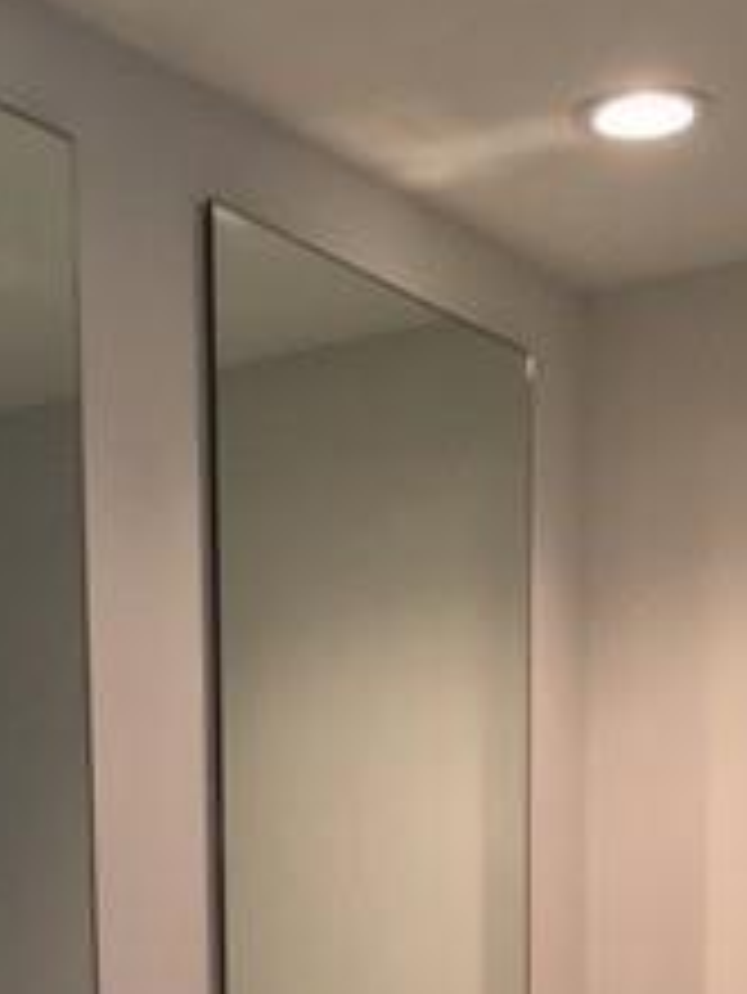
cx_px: 261
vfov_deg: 20.5
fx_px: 2415
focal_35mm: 84
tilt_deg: -9.5
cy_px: 1412
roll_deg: +0.9
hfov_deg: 17.5
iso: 32
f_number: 2.2
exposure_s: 1/30
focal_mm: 4.15
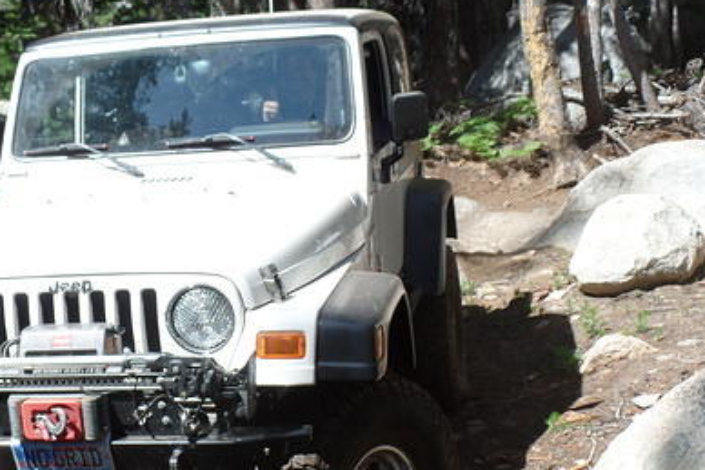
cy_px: 339
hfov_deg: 27.9
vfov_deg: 18.8
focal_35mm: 72
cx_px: 227
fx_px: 1410
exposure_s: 1/500
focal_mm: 7.5
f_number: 3.2
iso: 80
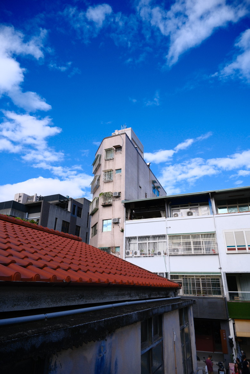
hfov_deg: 59.5
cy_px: 187
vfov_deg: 81.2
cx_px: 125
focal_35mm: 21
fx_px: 219
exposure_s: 1/450
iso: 500
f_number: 8
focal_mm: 14
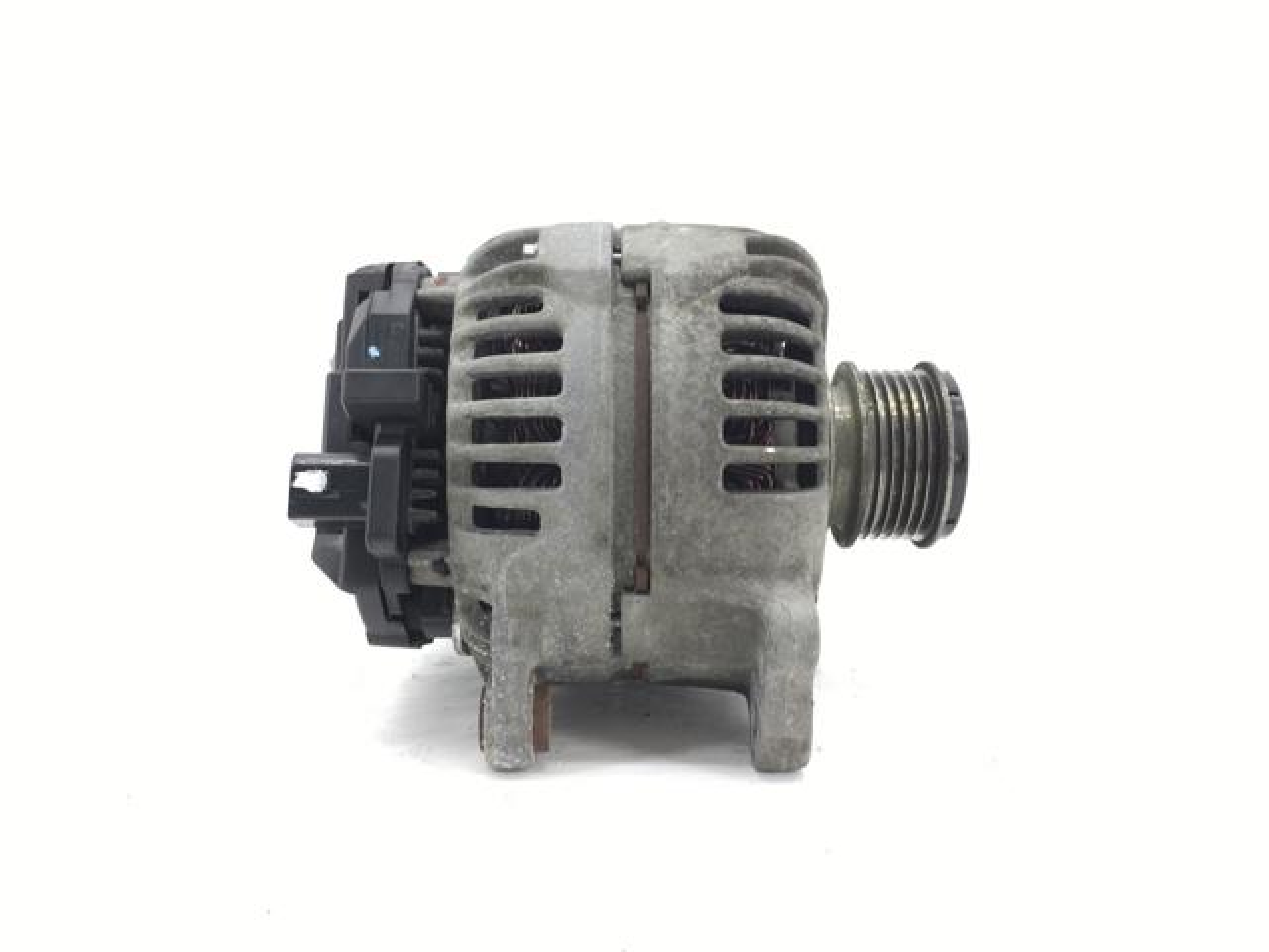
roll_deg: -0.7
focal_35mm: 29
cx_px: 634
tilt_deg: -6.9
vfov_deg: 48.2
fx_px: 1063
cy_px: 476
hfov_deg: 61.7
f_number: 2.2
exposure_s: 1/50
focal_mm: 4.15
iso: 32
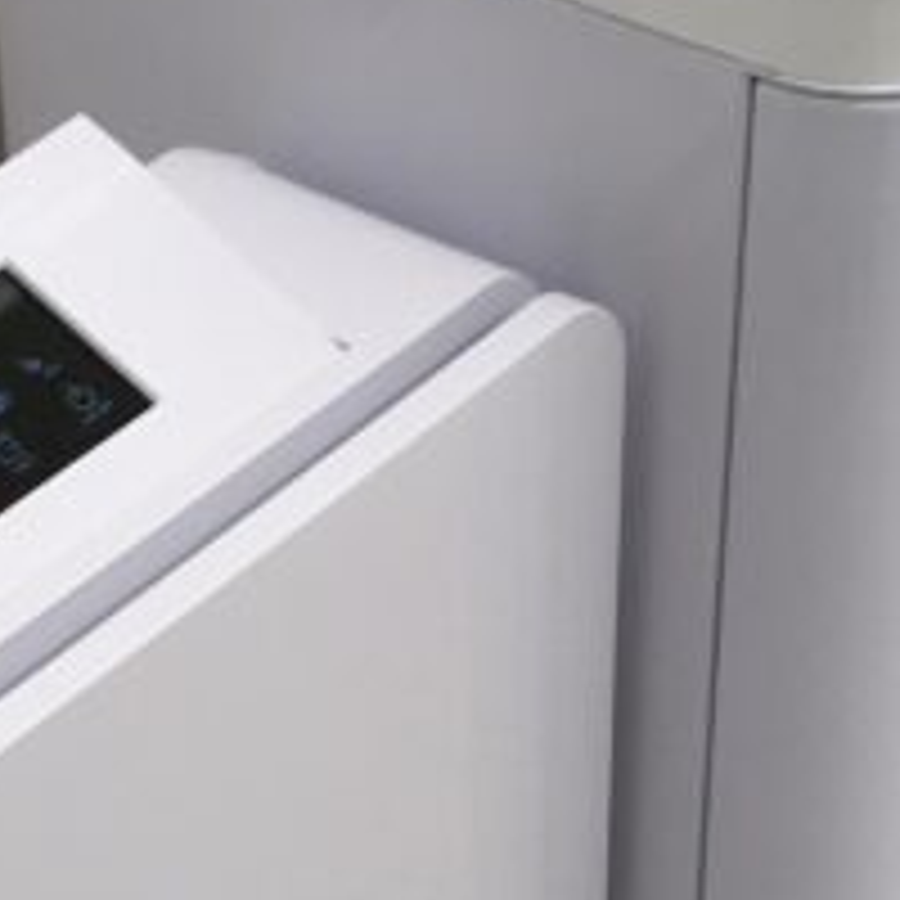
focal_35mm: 131
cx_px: 112
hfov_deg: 13.2
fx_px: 3853
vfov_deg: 12.5
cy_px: 1444
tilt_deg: -47.1
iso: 25
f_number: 2.2
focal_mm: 4.15
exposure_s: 1/60
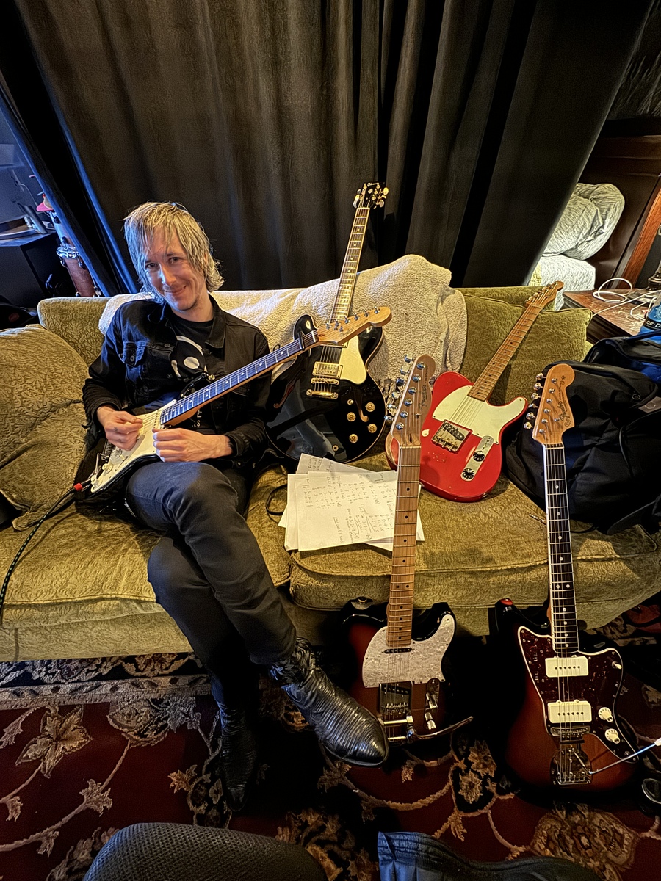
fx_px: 356
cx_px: 330
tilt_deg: -39.5
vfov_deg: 102.1
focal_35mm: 14
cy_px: 440
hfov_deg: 85.7
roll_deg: +0.9
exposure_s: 1/10
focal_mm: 2.22
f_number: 2.2
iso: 1600
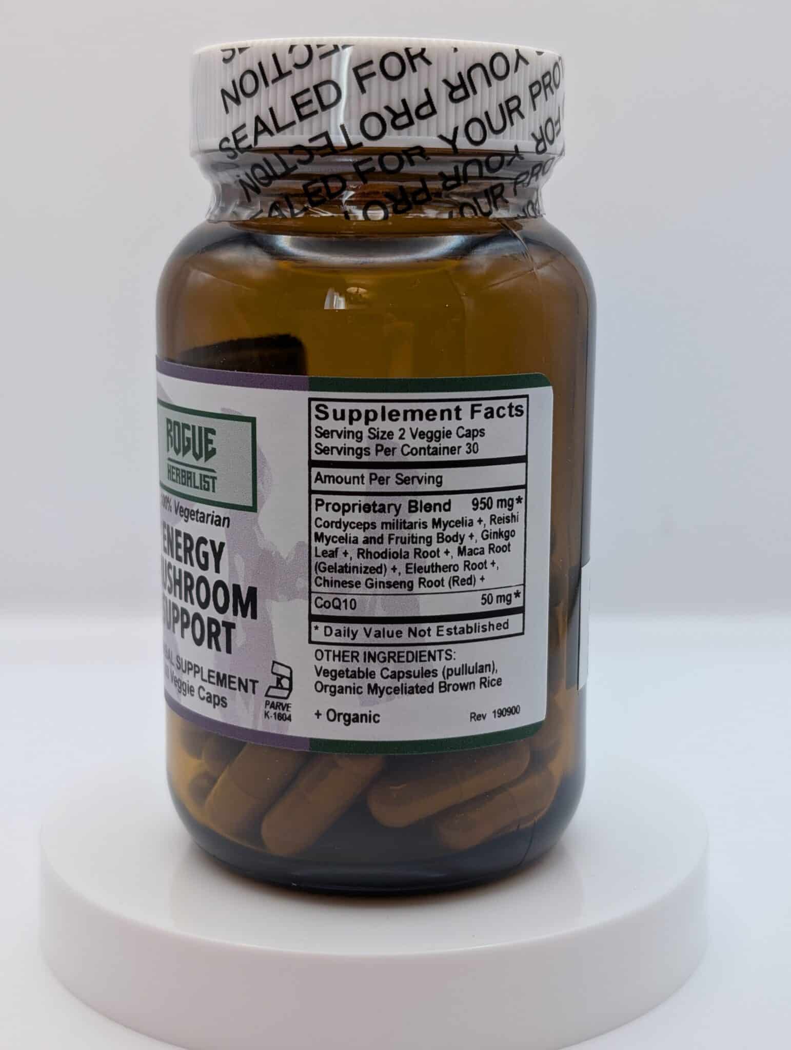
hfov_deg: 29.7
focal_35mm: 49
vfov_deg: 38.9
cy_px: 525
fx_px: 1489
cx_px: 396
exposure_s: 1/35.4
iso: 32
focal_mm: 6.9
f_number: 1.68
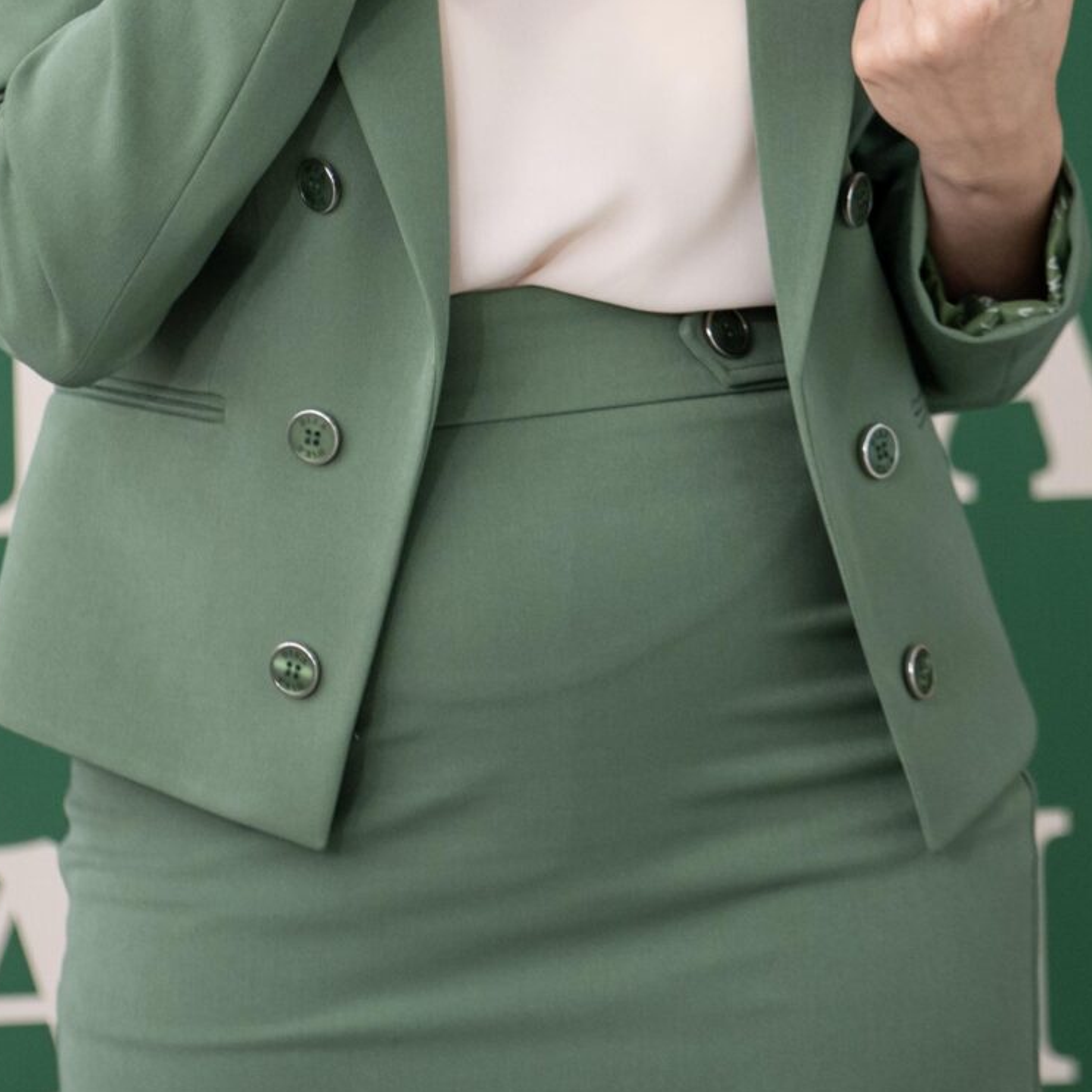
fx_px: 17738
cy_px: -140
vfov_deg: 3.5
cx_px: 568
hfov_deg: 3.5
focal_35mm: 497
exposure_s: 1/250
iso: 1250
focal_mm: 170
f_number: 2.8
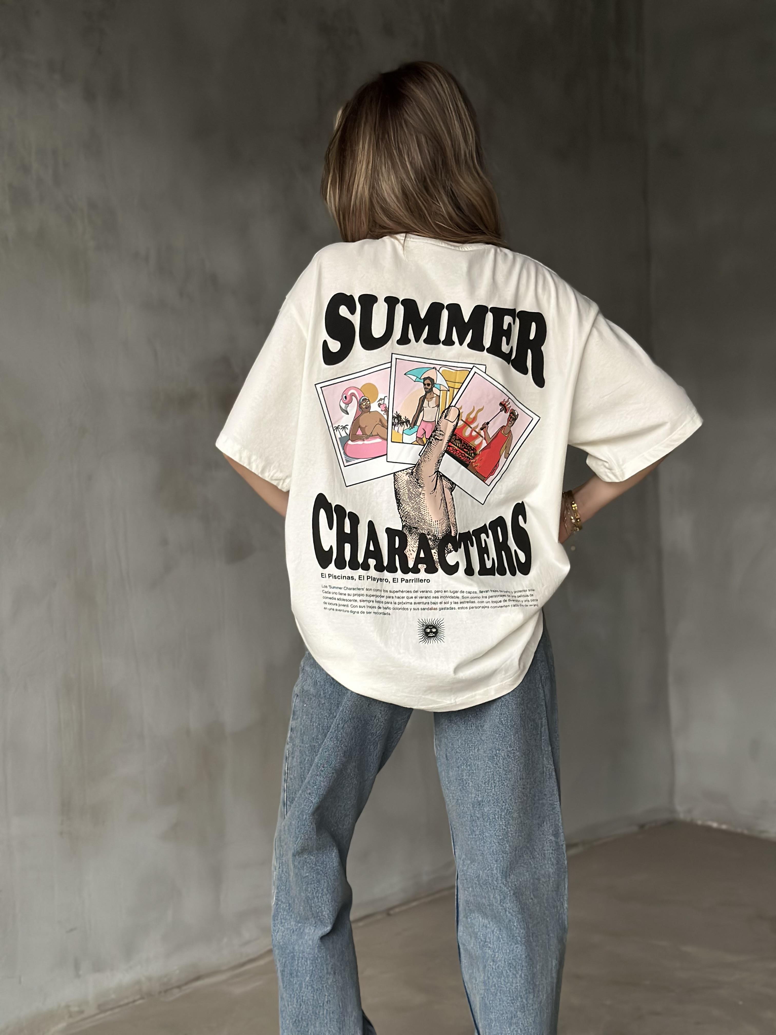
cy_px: 518
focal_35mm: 48
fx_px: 1435
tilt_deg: -3.0
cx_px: 388
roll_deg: +0.8
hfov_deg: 30.3
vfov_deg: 39.7
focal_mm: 6.86
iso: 320
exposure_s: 1/60
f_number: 1.78
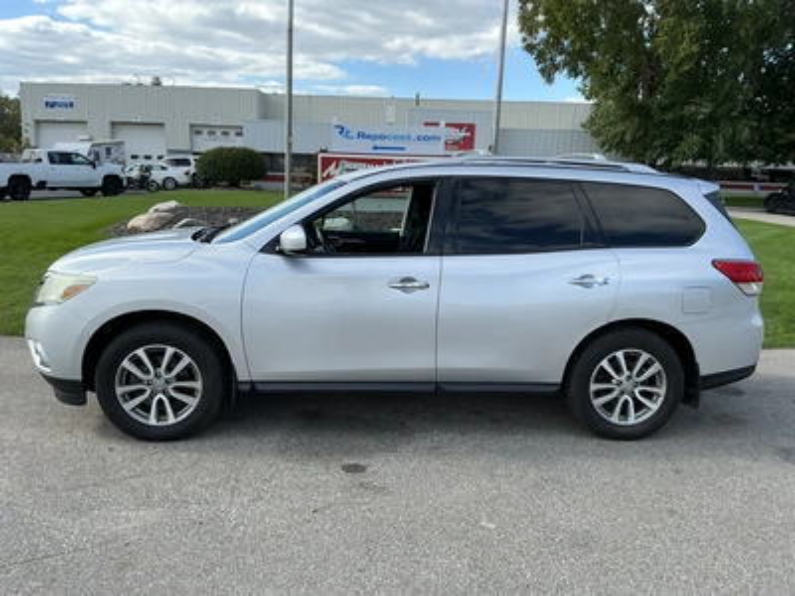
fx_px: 643
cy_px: 298
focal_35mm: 28
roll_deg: -1.4
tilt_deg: -8.6
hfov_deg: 63.4
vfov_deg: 49.7
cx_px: 398
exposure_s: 1/1195
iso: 25
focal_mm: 3
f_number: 1.8
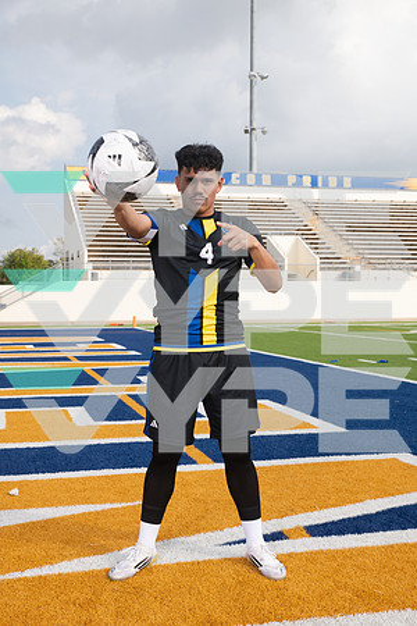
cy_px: 313
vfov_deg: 41.1
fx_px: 834
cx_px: 208
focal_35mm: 48
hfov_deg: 28.1
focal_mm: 48
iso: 100
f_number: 7.1
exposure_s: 1/400
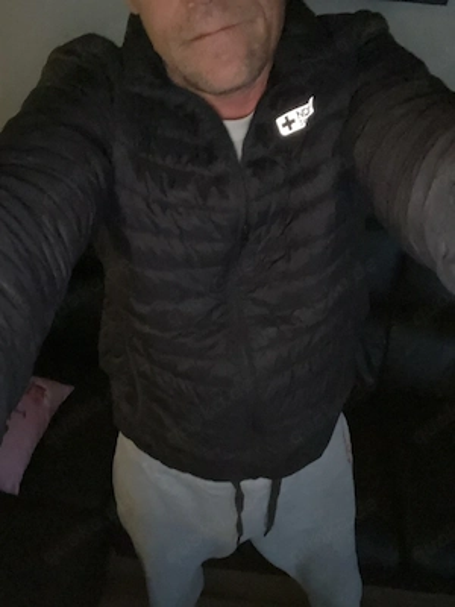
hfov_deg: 46.8
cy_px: 304
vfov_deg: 60.0
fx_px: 526
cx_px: 228
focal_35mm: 30
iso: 1600
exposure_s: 1/16
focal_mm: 2.71
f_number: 2.2
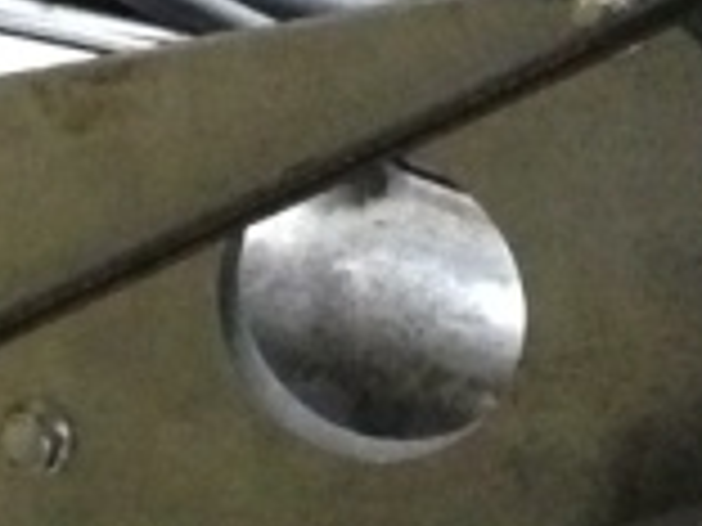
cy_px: 270
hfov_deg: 9.2
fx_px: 4380
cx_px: 410
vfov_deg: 6.9
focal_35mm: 216
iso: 800
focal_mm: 4.13
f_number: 2.4
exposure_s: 1/15
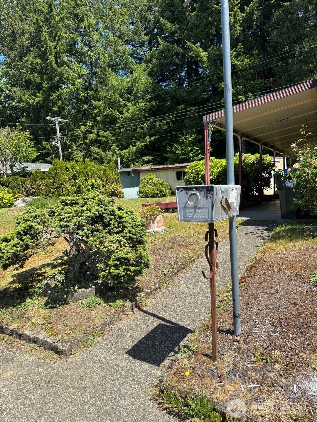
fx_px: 293
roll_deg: +2.3
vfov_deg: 71.6
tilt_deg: -4.6
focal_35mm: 24
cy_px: 211
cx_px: 158
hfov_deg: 56.8
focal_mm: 6.76
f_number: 1.78
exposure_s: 1/2252
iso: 80
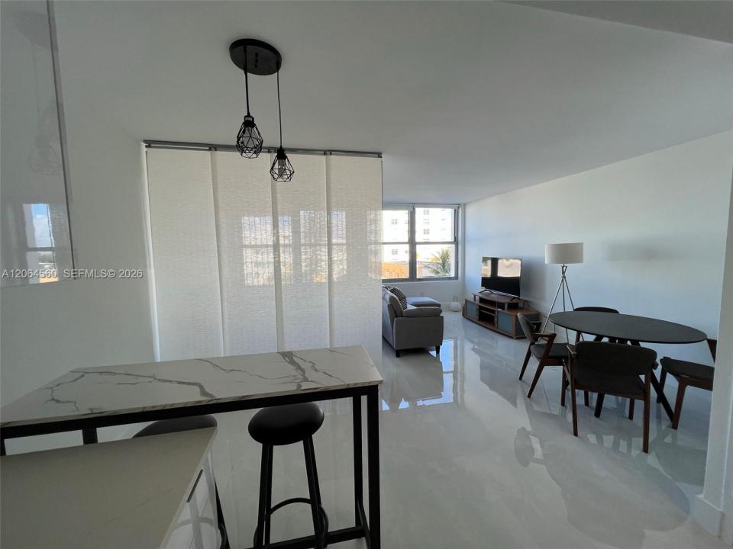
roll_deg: +1.3
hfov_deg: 106.2
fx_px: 275
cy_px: 274
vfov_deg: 89.9
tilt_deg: -5.0
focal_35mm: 13
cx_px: 366
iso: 40
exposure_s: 1/120
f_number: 1.8
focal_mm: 1.57
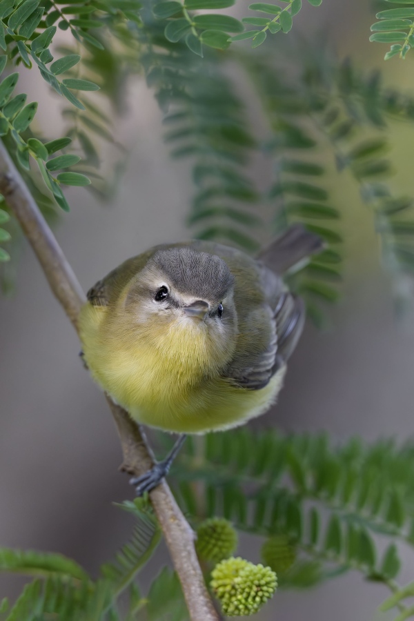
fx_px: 10867
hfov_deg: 2.2
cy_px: 310
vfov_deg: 3.3
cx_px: 207
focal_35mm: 630
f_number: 4
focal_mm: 420
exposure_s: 1/400
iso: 2500
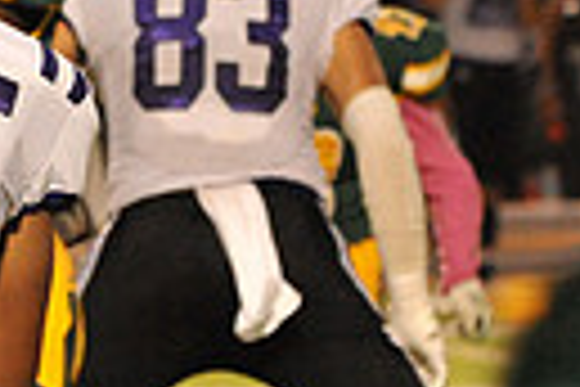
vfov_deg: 1.5
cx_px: -715
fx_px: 14531
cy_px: 270
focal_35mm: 902
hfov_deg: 2.3
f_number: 6.3
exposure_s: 1/200
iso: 6400
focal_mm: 200
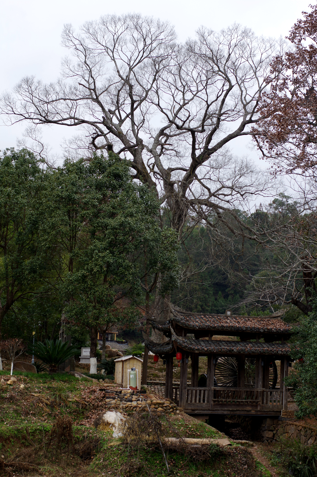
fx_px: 847
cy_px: 238
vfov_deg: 31.4
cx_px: 158
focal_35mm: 64
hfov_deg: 21.2
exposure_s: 1/100
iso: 100
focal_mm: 43
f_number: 4.5
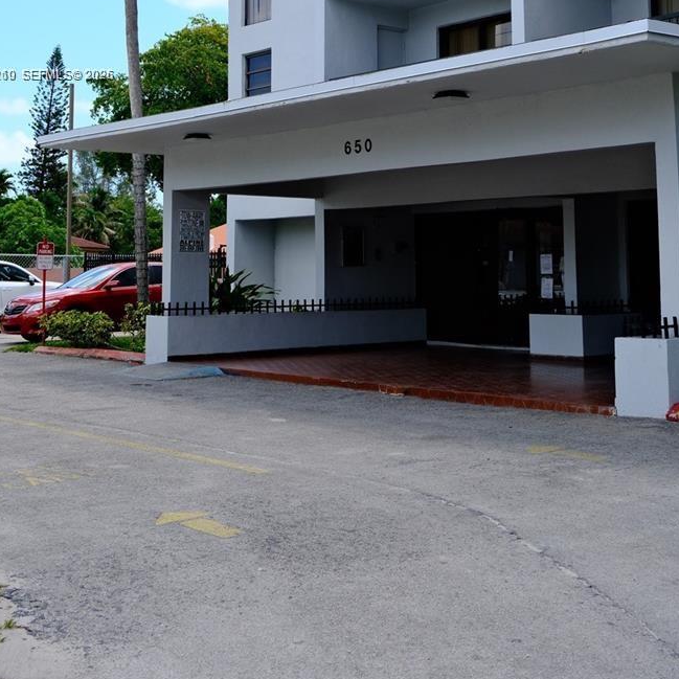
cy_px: 75
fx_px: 1221
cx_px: 364
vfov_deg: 29.8
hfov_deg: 31.1
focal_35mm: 55
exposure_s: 1/480
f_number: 5.6
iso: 250
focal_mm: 23.5
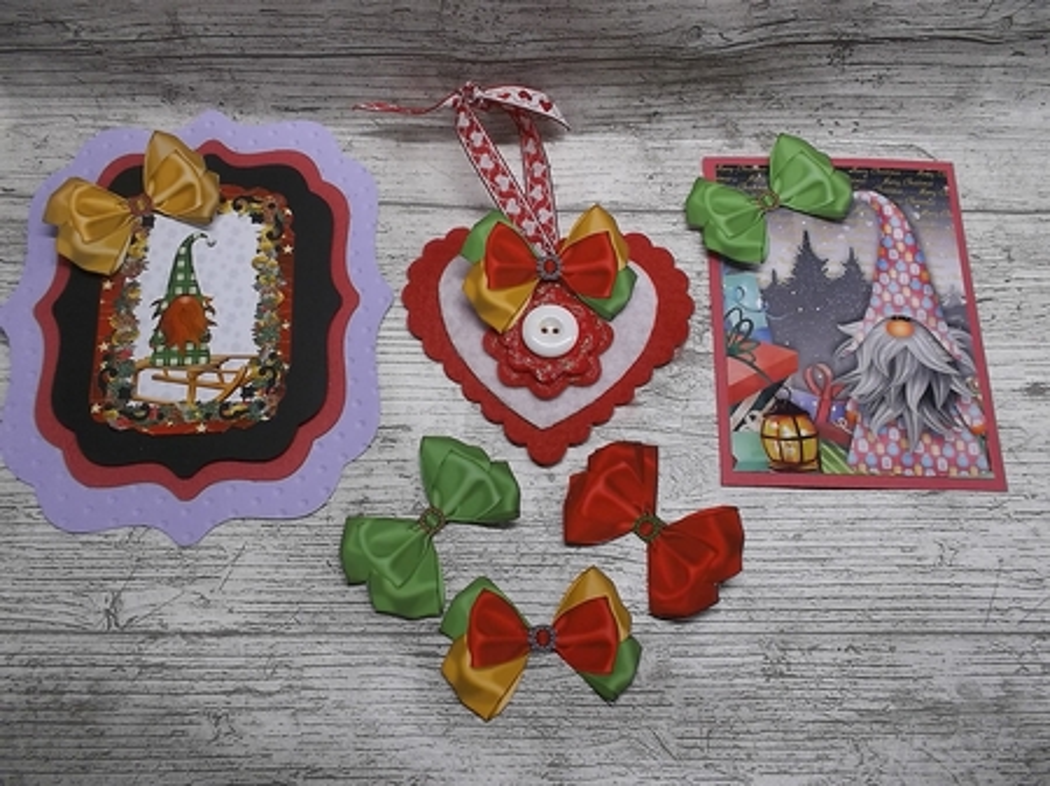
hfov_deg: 61.7
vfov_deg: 48.2
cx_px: 525
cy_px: 393
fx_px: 879
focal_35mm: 29
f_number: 3.3
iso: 89
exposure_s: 1/30
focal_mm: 4.1
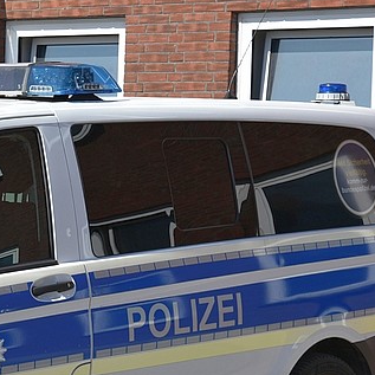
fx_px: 2010
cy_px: 300
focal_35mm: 164
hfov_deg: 10.5
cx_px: -84
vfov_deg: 10.6
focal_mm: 68
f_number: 9
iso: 200
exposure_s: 1/320
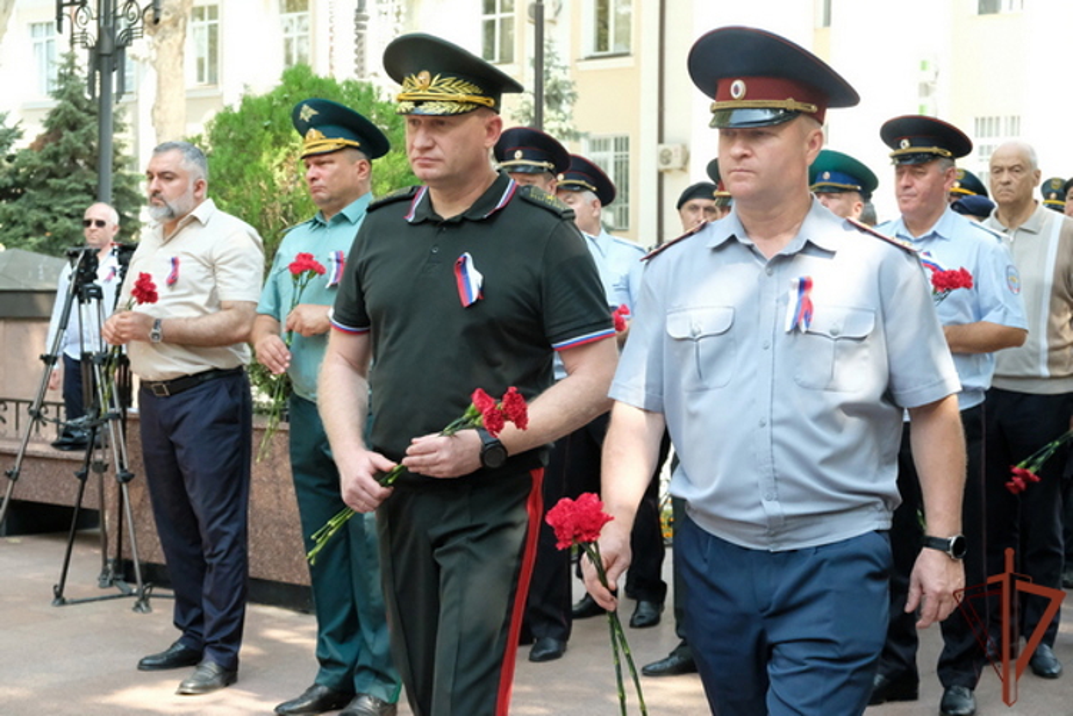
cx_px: 536
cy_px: 358
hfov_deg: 33.9
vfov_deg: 23.0
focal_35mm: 59
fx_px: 1758
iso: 8000
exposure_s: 1/1900
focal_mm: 39
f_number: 5.6
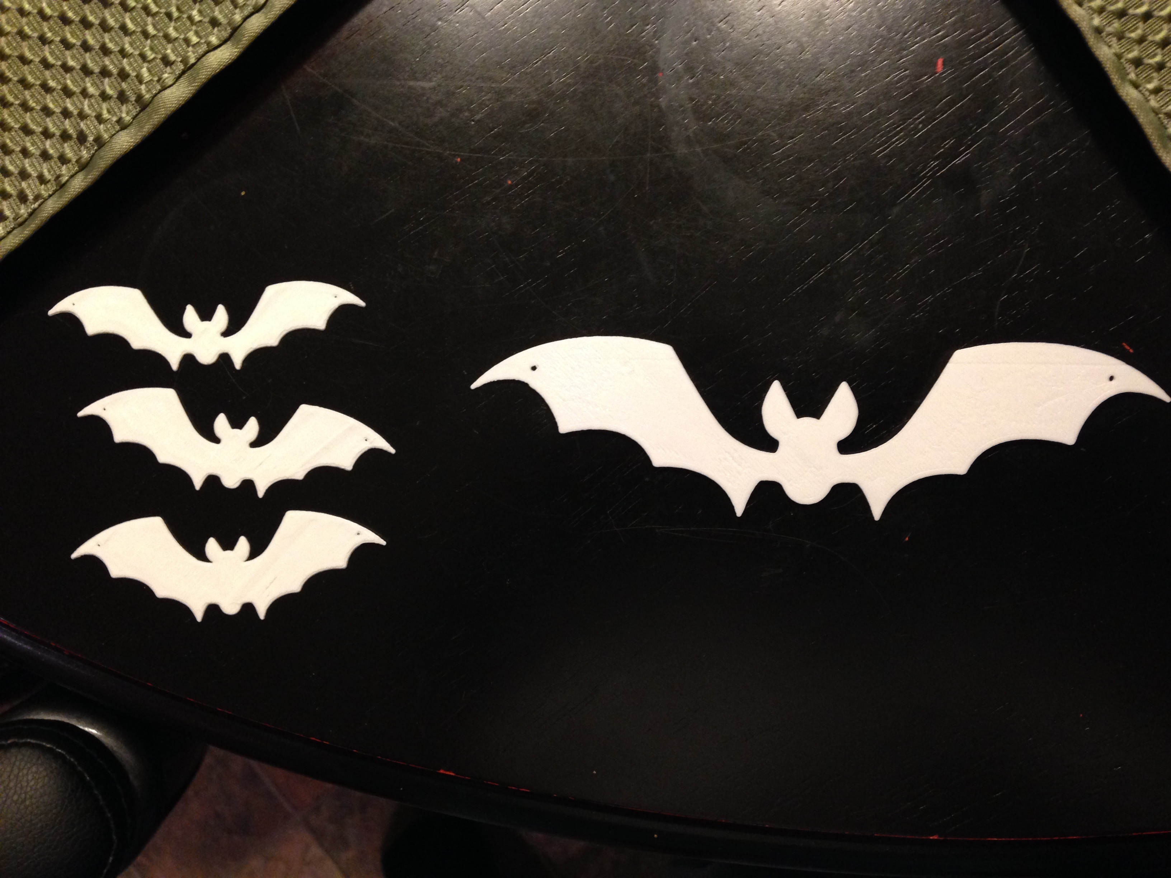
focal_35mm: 33
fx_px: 1116
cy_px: 439
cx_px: 586
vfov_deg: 42.9
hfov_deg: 55.4
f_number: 2.4
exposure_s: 1/20
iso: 250
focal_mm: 4.12
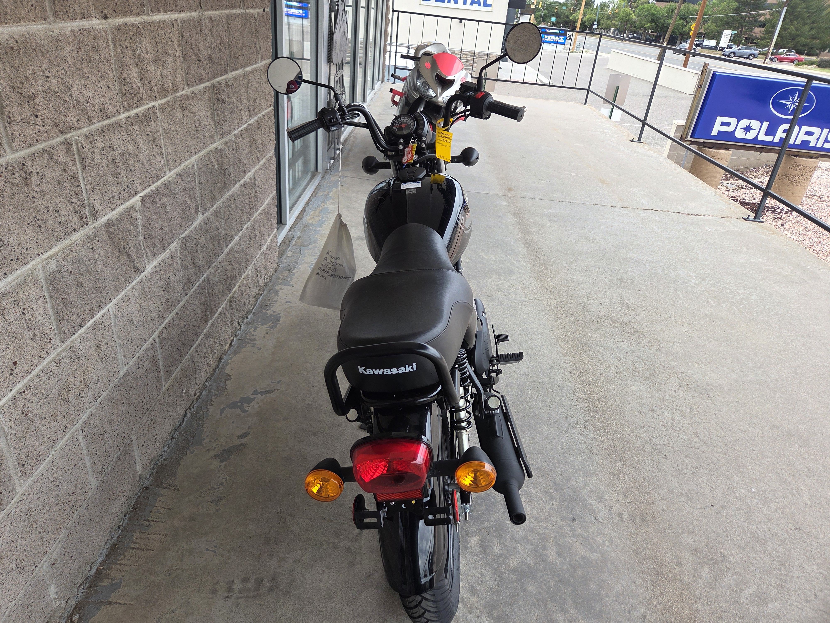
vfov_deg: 58.9
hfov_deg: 73.9
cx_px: 415
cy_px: 312
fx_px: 551
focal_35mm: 23
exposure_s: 1/180
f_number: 1.8
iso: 40
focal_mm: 5.4
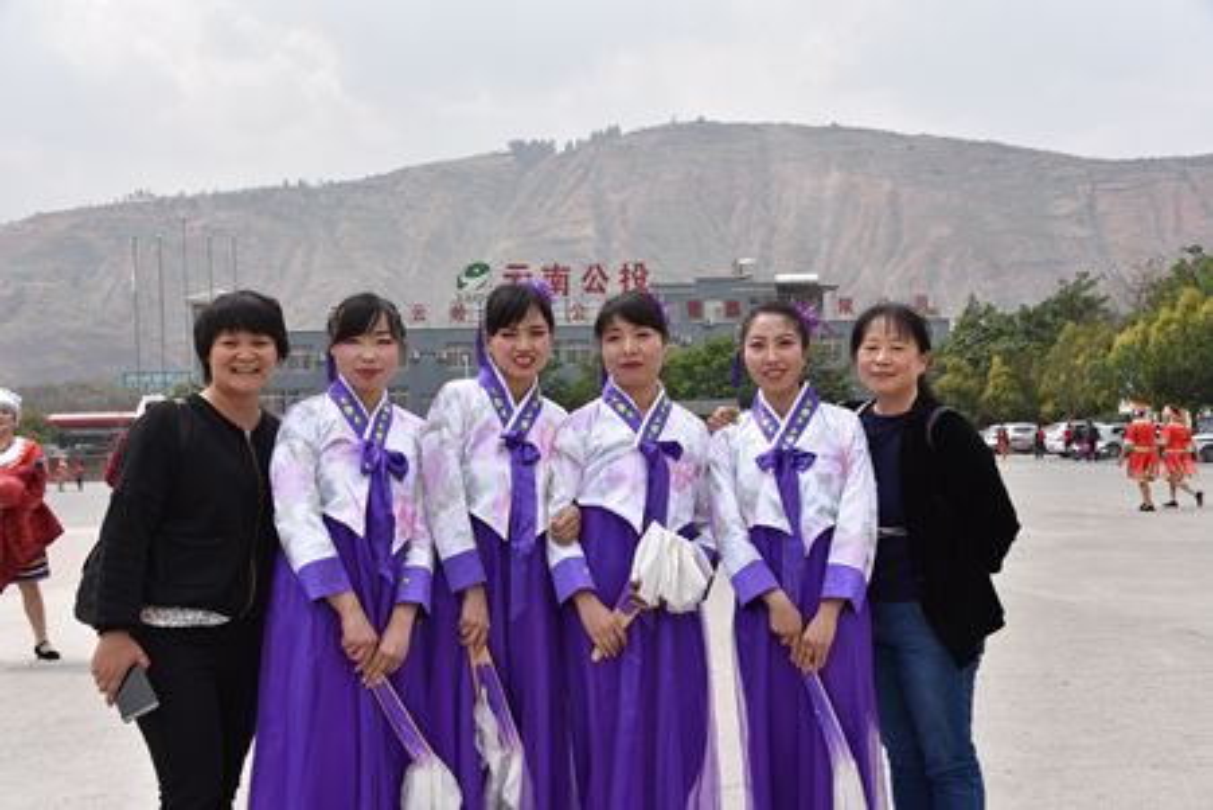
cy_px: 405
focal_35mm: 45
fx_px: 1517
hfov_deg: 43.6
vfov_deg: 29.9
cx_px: 606
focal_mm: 45
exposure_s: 1/320
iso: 200
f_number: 9
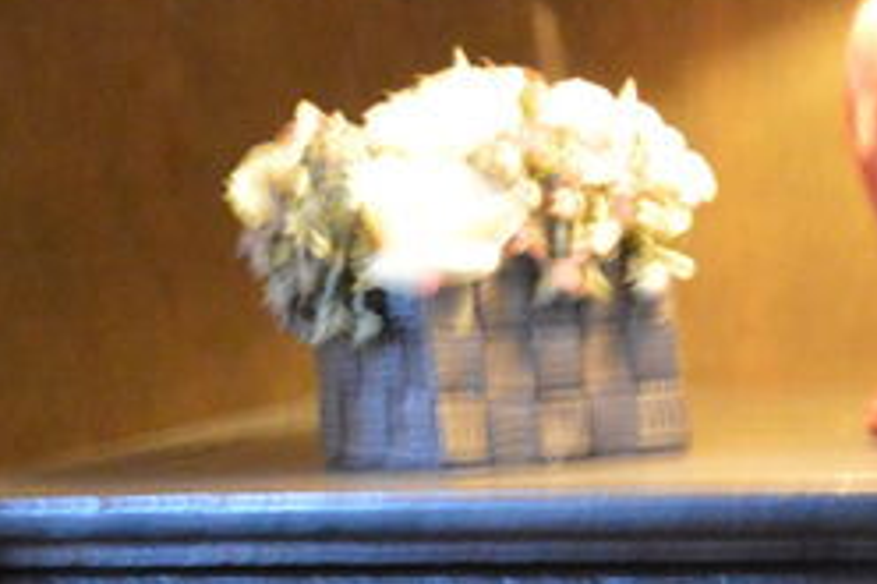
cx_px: 1132
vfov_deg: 11.6
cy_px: 1039
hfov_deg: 17.6
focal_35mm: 109
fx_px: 2654
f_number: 3.5
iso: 3200
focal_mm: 18
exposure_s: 1/10
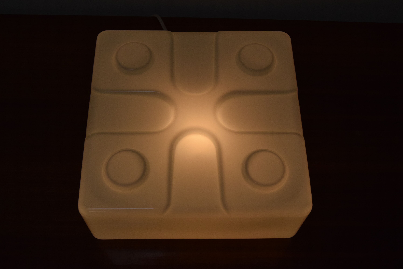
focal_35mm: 45
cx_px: 202
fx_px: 504
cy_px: 134
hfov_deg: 43.6
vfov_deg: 29.9
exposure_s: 1/800
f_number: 14
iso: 1600
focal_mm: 30
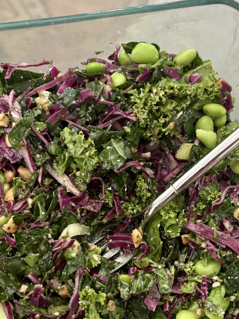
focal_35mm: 48
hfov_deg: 30.3
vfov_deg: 38.9
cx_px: 123
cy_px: 230
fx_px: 442
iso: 640
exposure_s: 1/38
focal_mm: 5.96
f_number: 1.6
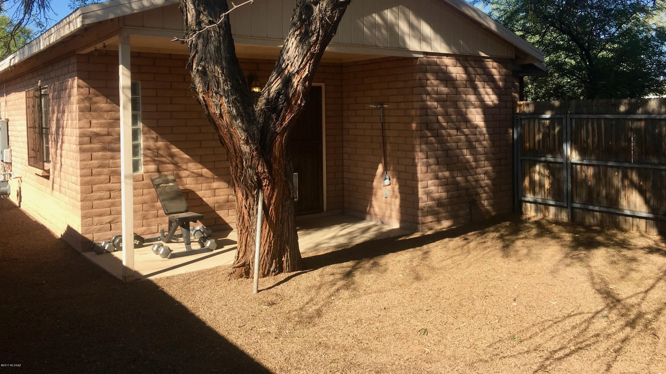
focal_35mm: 32
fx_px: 565
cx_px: 337
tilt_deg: -0.7
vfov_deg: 36.3
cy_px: 128
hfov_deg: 61.0
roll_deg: +0.7
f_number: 2.2
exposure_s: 1/625
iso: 25
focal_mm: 4.15
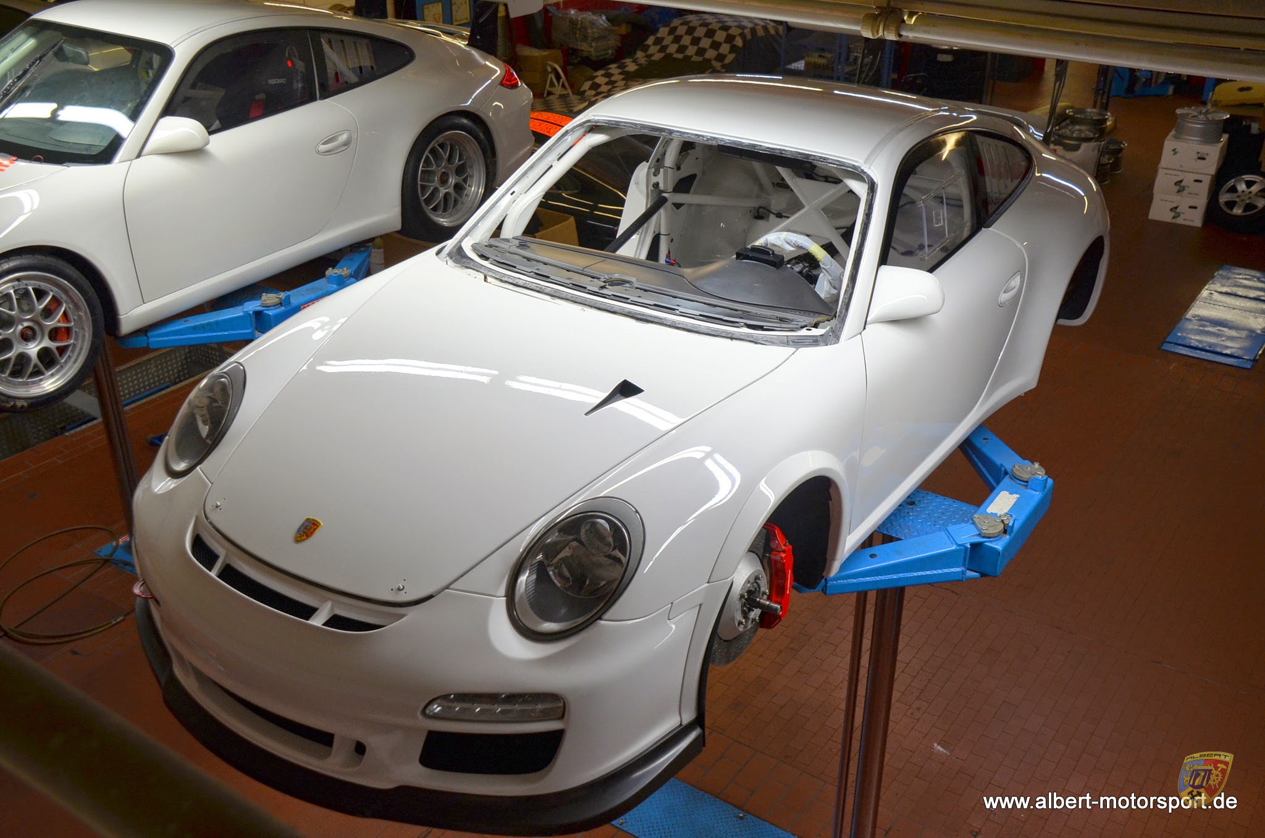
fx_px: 1210
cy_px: 419
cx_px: 632
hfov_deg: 55.2
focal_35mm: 34
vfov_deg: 38.2
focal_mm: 23
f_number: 4.5
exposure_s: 1/80
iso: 400
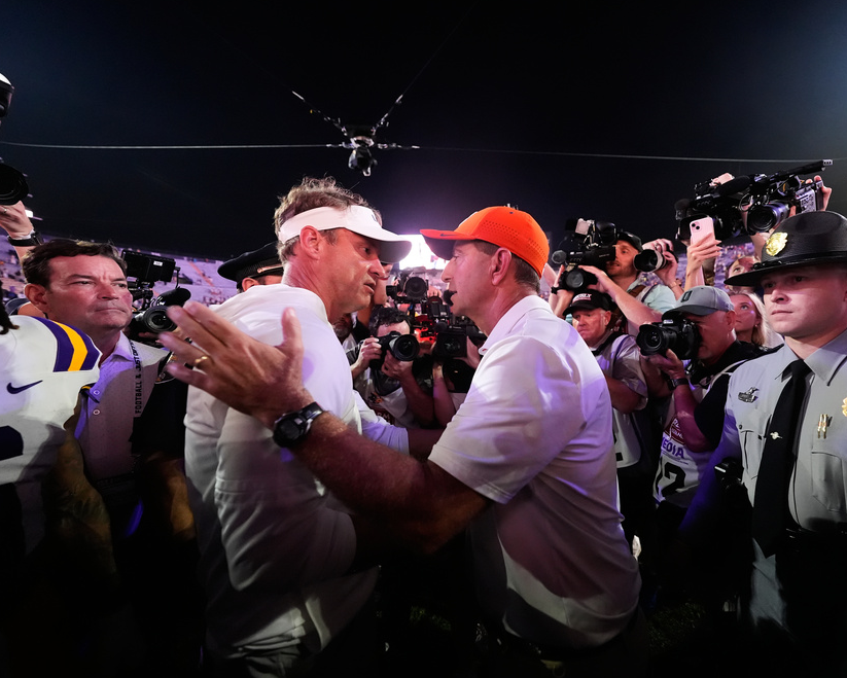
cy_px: 344
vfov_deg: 88.0
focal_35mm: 14
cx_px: 489
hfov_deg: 99.9
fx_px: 351
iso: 6400
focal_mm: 12
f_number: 2.8
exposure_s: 1/200
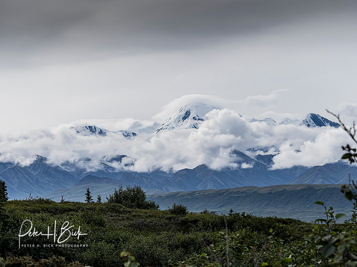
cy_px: 134
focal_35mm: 124
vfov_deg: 12.0
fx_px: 1279
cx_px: 178
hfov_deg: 15.9
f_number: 6.3
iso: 400
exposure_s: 1/1000
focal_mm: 62
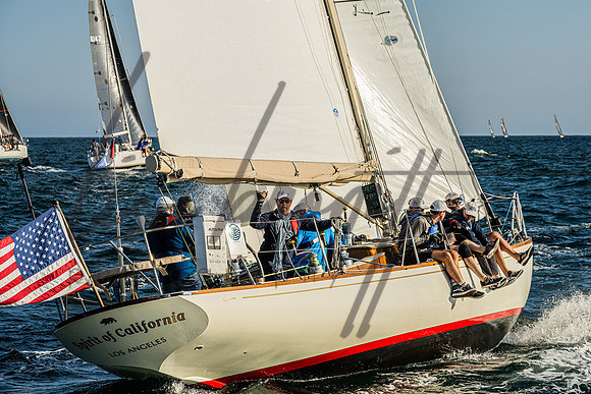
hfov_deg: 19.9
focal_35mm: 103
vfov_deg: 13.3
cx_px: 319
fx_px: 1687
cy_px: 174
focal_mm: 89
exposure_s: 1/1000
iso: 100
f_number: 6.3
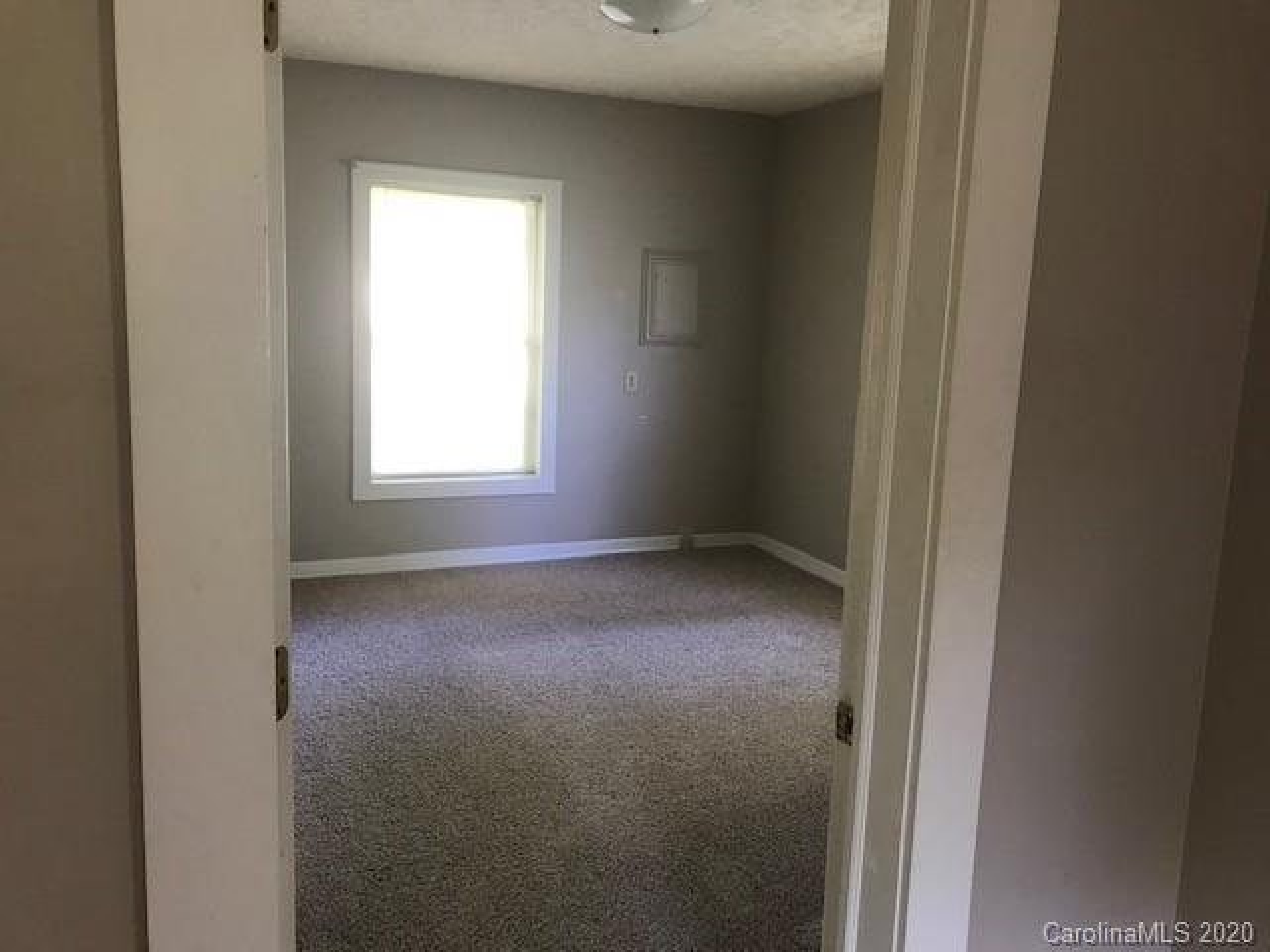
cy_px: 476
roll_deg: -2.9
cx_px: 635
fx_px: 1027
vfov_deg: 49.7
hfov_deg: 63.4
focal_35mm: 28
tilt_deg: -8.6
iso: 50
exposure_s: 1/15
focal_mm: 3.99
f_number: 1.8
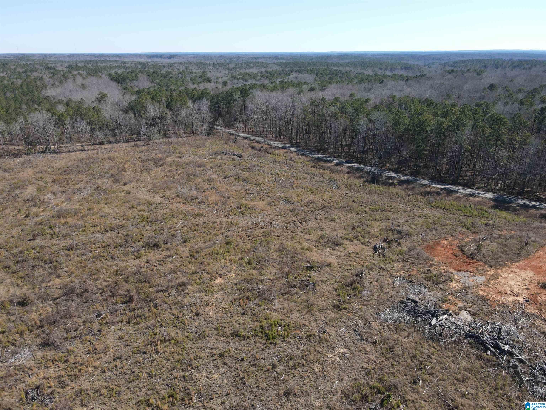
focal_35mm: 24
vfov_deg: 56.8
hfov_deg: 71.6
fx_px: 379
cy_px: 205
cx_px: 273
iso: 100
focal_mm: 4.5
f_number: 2.8
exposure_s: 1/400
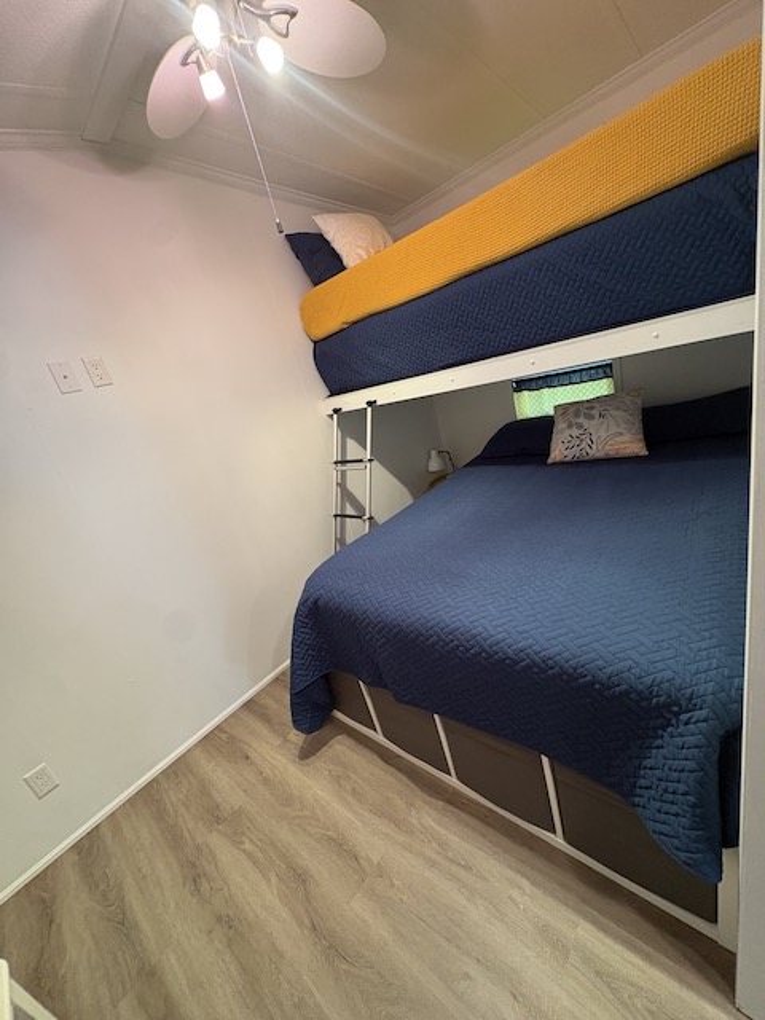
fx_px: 413
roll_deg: +16.1
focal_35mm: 14
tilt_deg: -17.2
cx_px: 382
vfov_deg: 102.1
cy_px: 510
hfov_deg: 85.7
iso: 320
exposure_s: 1/60
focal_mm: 2.22
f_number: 2.2
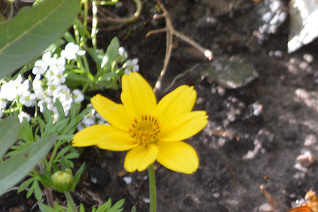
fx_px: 2549
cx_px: 470
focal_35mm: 289
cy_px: 241
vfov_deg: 4.7
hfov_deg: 7.0
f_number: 6.3
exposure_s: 1/60
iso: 400
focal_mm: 55
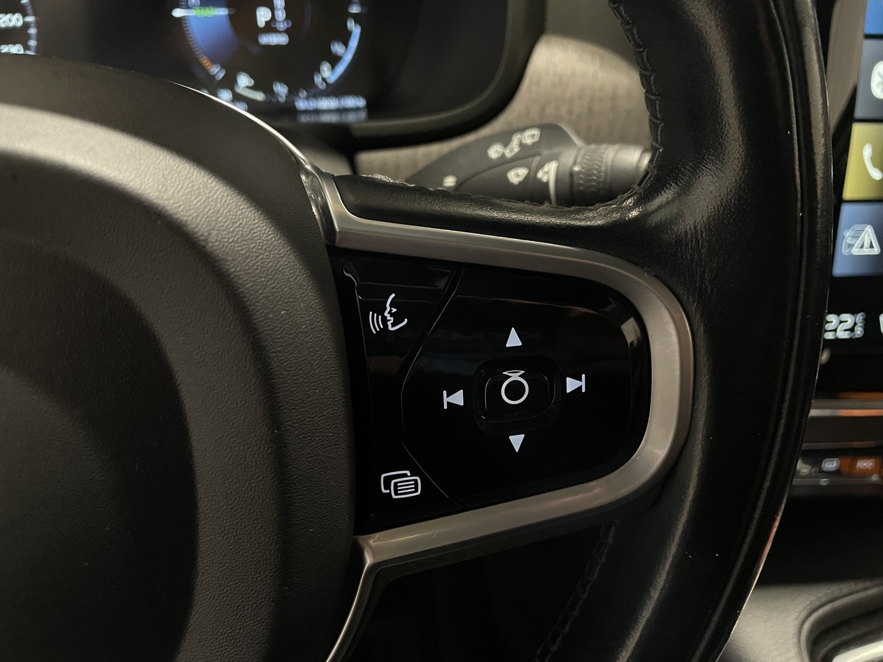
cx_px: 442
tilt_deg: -37.9
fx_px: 663
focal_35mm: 26
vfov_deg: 53.1
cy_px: 331
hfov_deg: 67.3
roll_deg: -2.5
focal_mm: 4.2
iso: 500
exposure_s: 1/39
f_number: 1.6
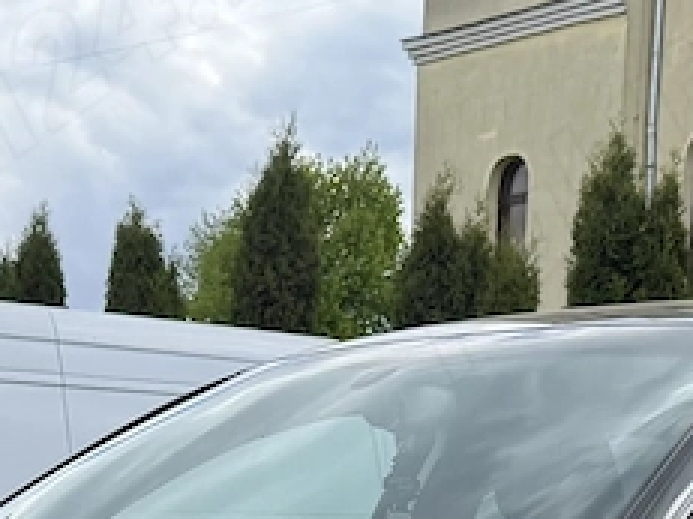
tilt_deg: -7.2
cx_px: 369
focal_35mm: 104
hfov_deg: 18.9
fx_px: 2081
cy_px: 921
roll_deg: -1.7
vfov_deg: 12.9
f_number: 1.78
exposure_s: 1/2232
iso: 100
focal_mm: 6.76
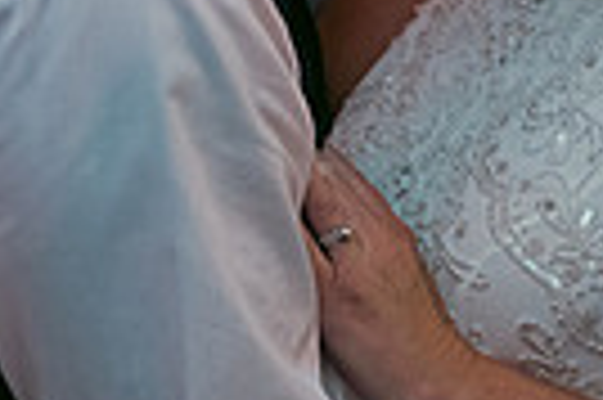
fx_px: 3764
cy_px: 7
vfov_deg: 6.1
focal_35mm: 225
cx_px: 400
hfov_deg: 9.2
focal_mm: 52
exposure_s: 1/160
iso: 800
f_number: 3.5
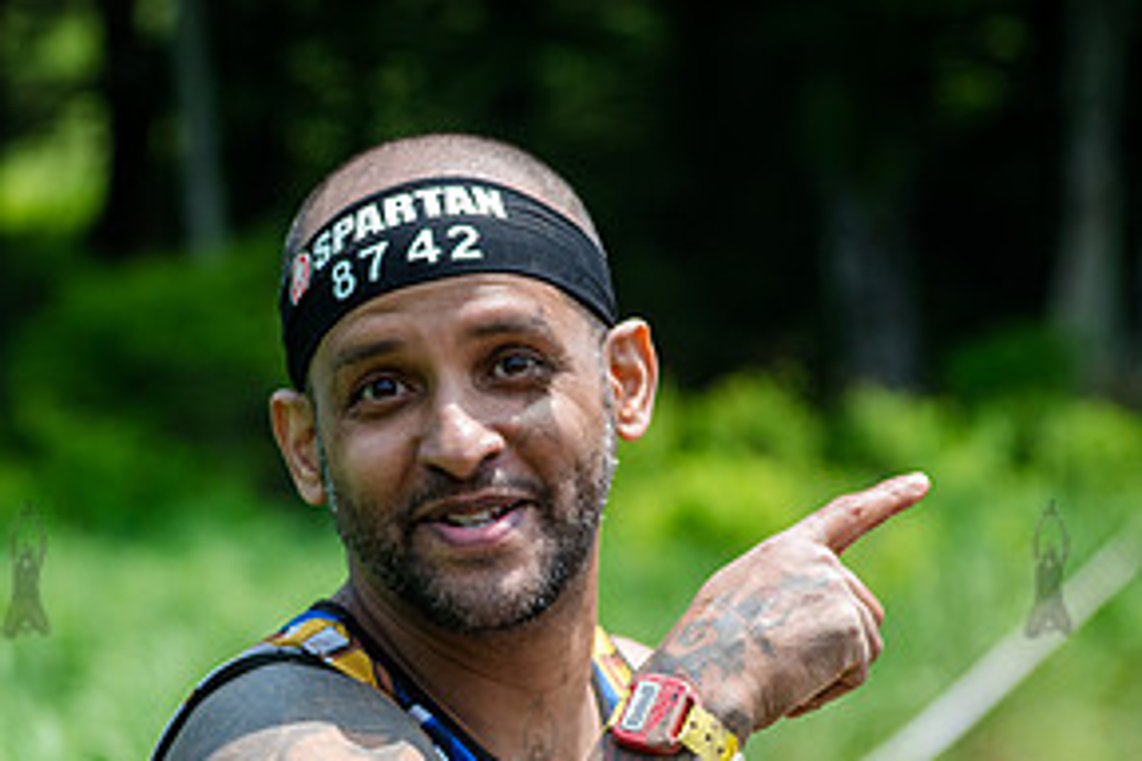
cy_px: 759
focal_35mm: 161
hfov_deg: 12.8
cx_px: 535
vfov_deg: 8.5
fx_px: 5107
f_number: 4
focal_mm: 80
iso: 400
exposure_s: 1/1600
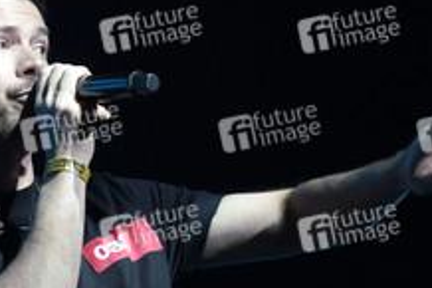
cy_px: 179
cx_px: 98
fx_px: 2134
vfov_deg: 7.7
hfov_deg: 11.5
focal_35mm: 178
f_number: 4.5
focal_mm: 86
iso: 2000
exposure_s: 1/250
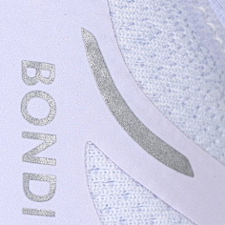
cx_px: 8
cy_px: 151
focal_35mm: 292
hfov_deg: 6.0
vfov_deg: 6.0
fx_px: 2147
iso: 160
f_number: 7.1
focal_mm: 50
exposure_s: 1/80
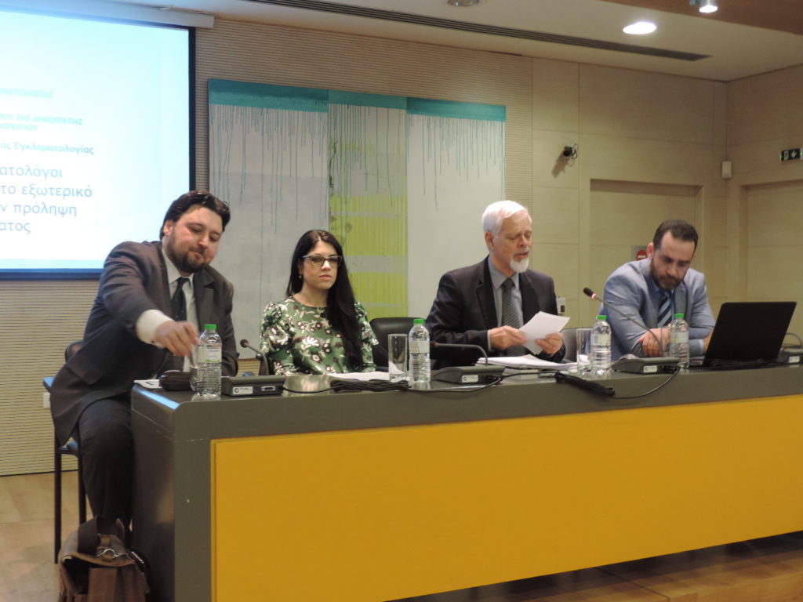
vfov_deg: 33.6
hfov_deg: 43.9
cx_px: 402
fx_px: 997
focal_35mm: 43
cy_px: 301
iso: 400
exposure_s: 1/20
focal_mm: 7.6
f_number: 3.4
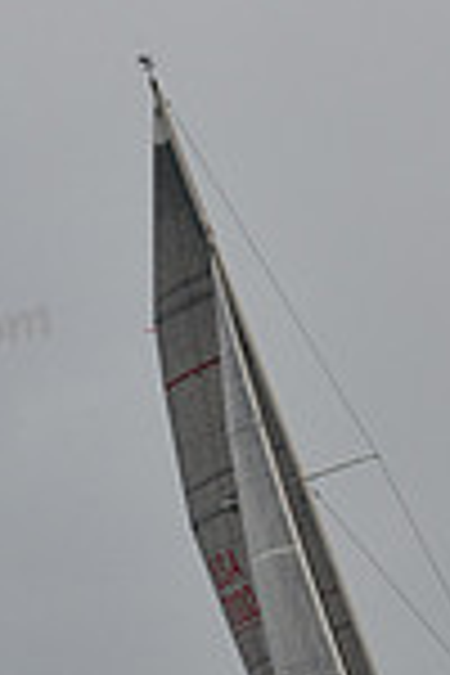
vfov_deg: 5.9
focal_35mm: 347
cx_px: 286
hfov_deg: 4.0
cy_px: 558
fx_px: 6506
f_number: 2.8
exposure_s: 1/500
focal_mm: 90
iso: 400
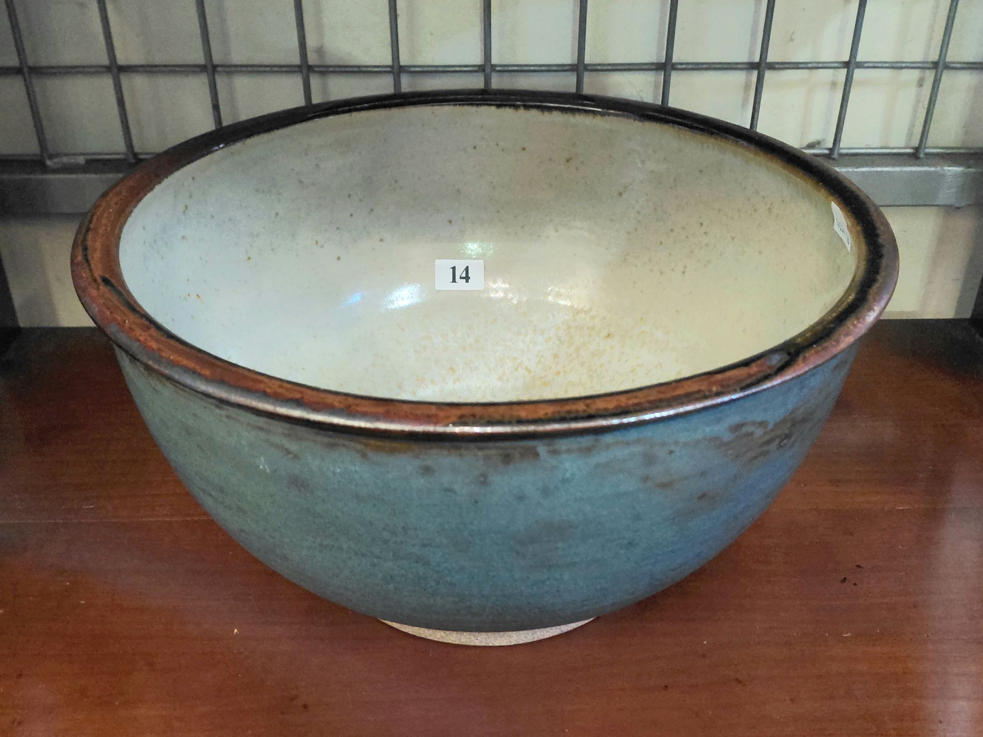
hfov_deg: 69.4
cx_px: 492
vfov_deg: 54.9
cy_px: 368
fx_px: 710
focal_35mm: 25
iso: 400
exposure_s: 1/25.1
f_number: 1.8
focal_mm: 4.69
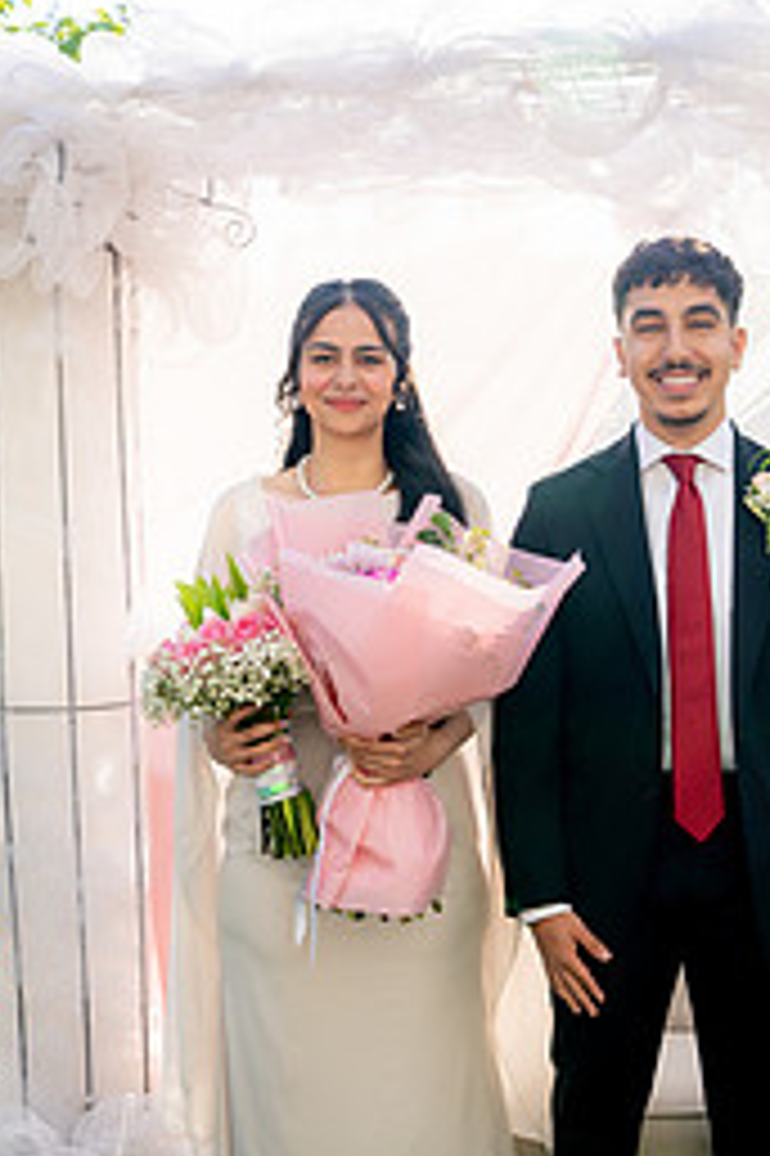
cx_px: 509
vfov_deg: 40.2
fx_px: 1574
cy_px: 697
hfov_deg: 27.3
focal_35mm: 49
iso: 100
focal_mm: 28
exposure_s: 1/500
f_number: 3.5
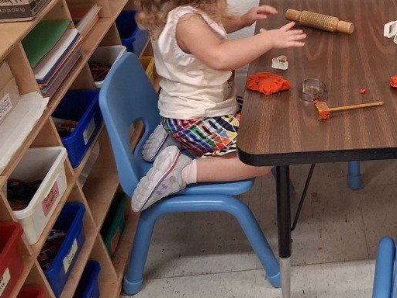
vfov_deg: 27.6
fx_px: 596
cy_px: 68
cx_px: 377
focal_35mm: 52
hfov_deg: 34.2
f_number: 1.8
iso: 320
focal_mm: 3.98
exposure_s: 1/50
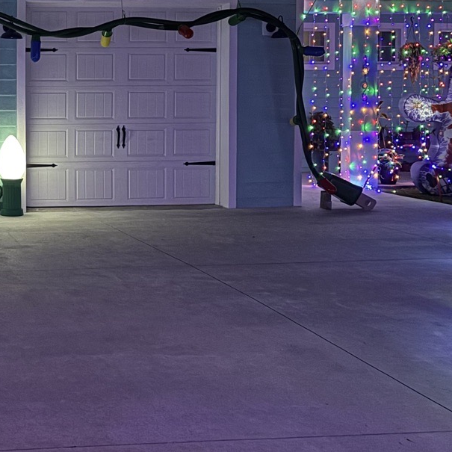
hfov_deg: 27.5
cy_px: 133
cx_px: -46
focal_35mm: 57
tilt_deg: -1.6
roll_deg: +0.6
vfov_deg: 29.7
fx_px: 842
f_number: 1.6
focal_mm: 5.96
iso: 800
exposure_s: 1/12
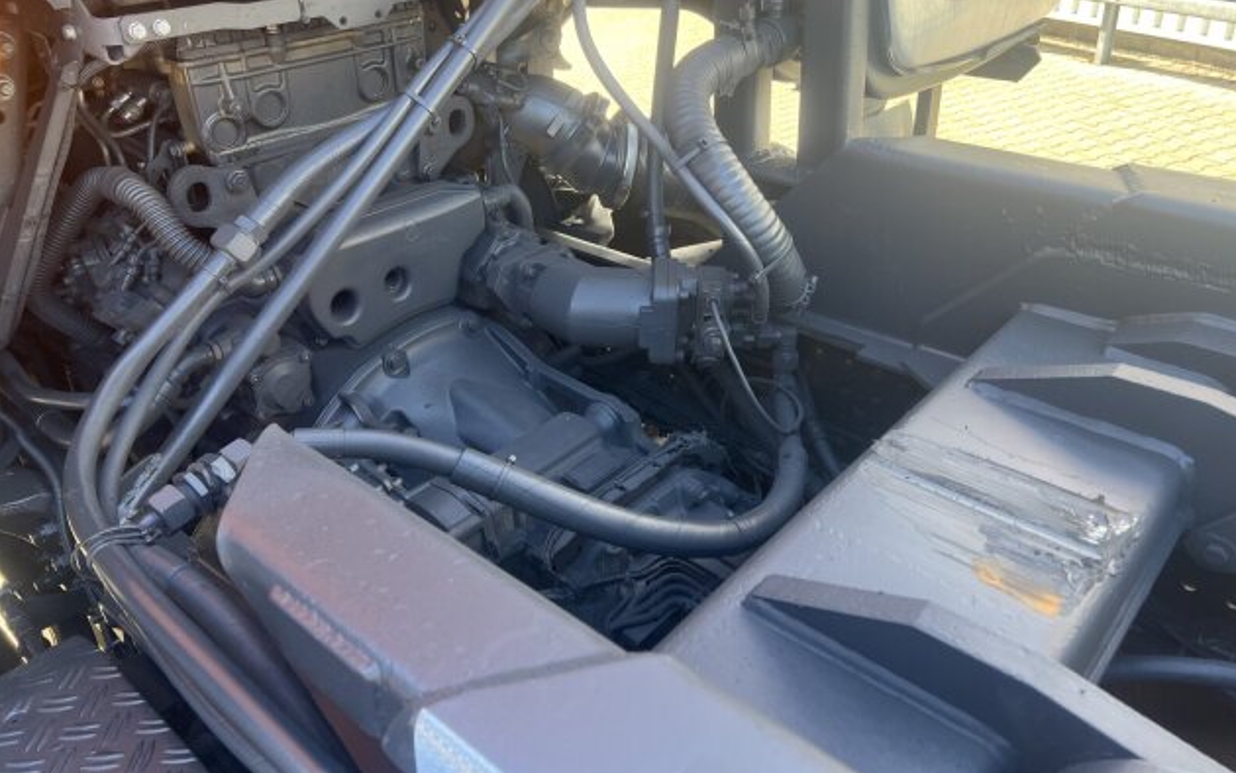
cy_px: 312
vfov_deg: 44.3
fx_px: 943
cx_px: 626
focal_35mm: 28
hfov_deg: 66.5
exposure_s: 1/171
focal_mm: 5.7
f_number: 1.5
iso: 50
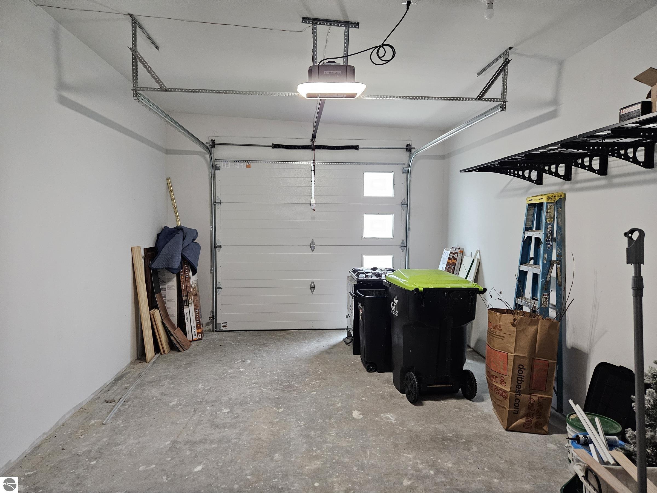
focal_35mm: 23
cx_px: 328
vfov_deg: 58.9
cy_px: 246
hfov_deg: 73.9
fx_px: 437
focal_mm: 5.4
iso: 640
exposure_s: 1/120
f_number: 1.8
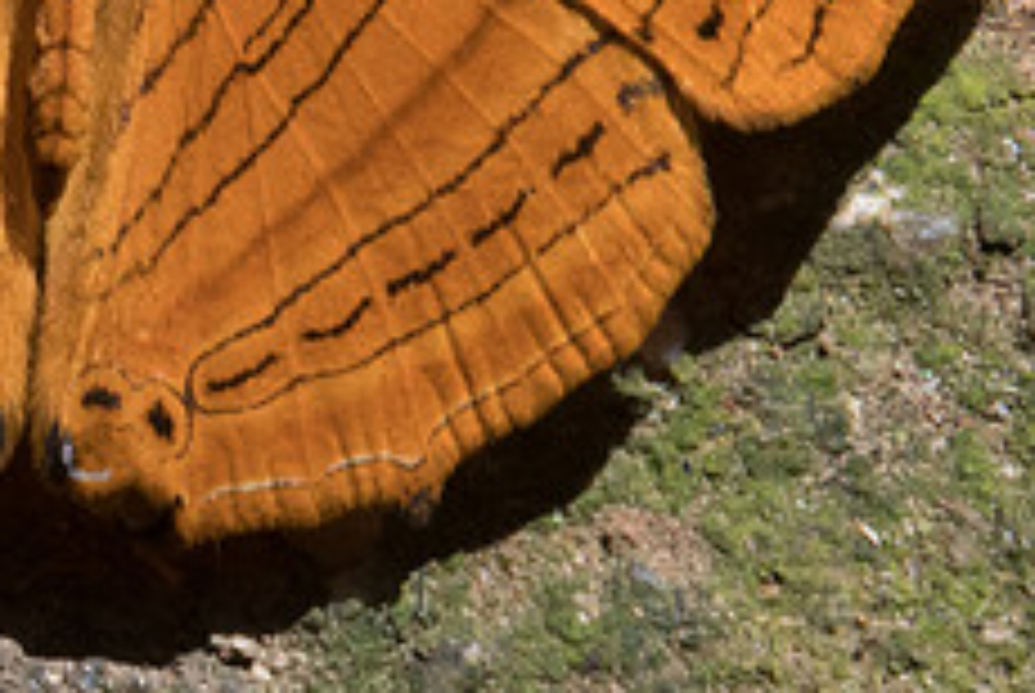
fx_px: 75449
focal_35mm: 2621
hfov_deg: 0.8
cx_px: 516
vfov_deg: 0.5
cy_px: 481
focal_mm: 400
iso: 800
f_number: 20
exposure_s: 1/250
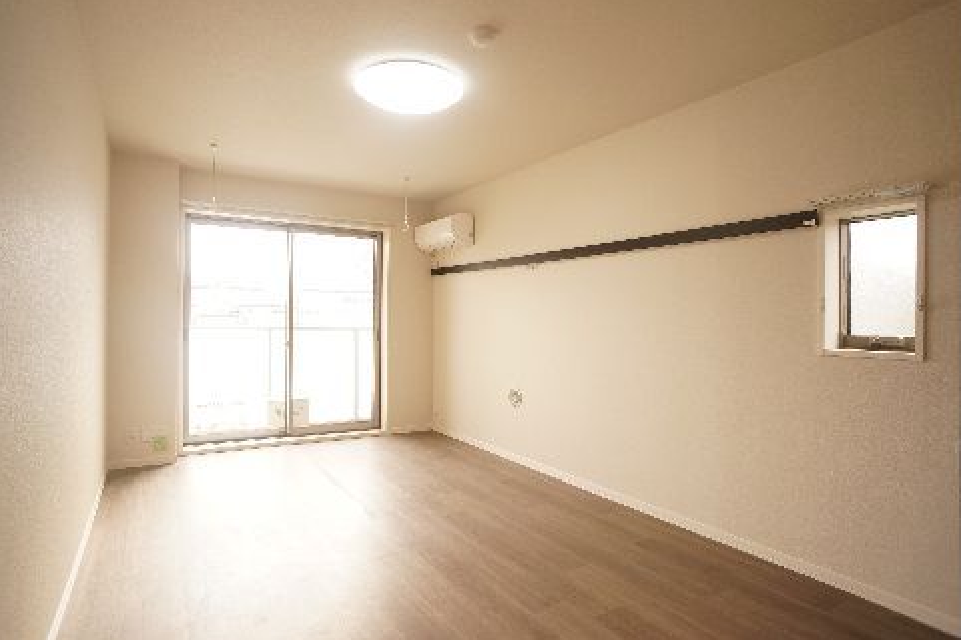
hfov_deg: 71.5
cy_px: 320
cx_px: 484
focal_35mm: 25
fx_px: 667
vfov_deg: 51.3
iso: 500
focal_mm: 16
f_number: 4
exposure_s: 1/60
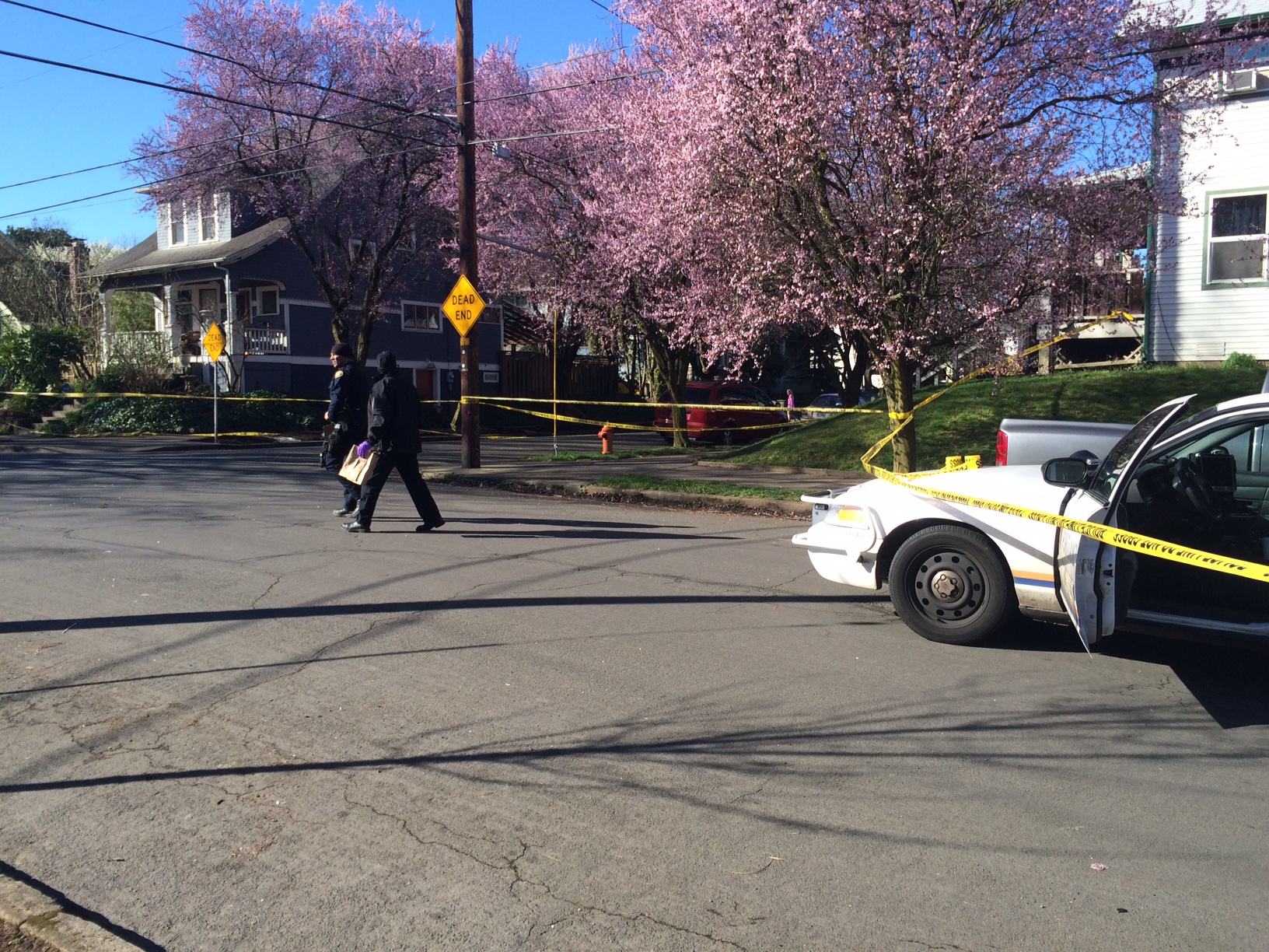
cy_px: 476
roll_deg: +1.0
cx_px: 634
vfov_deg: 48.2
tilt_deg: -7.5
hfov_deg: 61.7
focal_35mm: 29
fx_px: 1063
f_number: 2.2
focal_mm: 4.15
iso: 32
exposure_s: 1/933
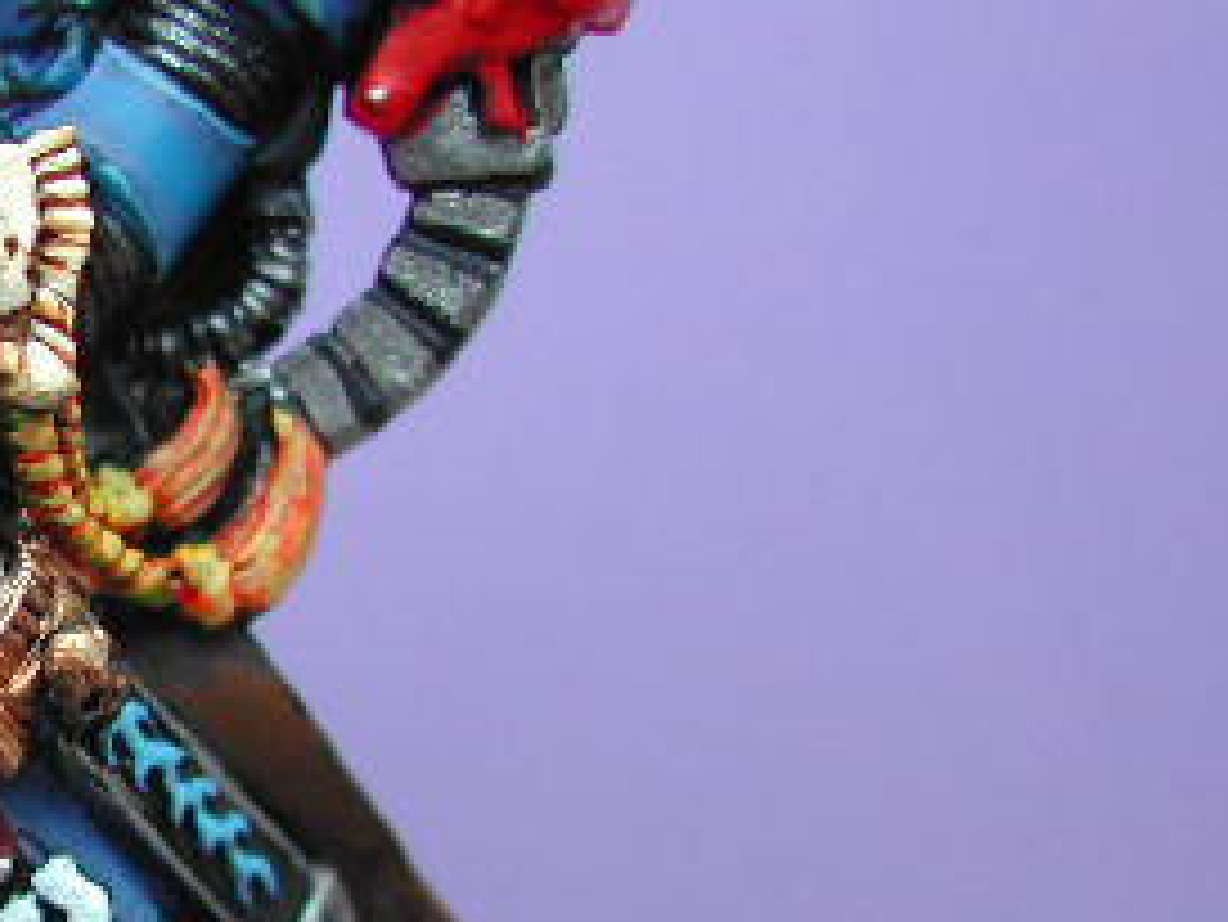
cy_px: 648
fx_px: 3159
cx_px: -198
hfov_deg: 20.7
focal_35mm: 89
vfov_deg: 16.6
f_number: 2.8
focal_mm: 8
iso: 100
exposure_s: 1/142
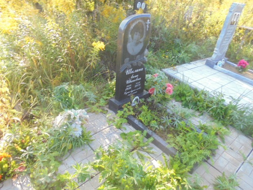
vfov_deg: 53.1
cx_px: 126
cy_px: 95
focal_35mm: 26
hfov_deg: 67.3
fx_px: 190
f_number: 3.5
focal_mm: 4.6
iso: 100
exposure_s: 1/80
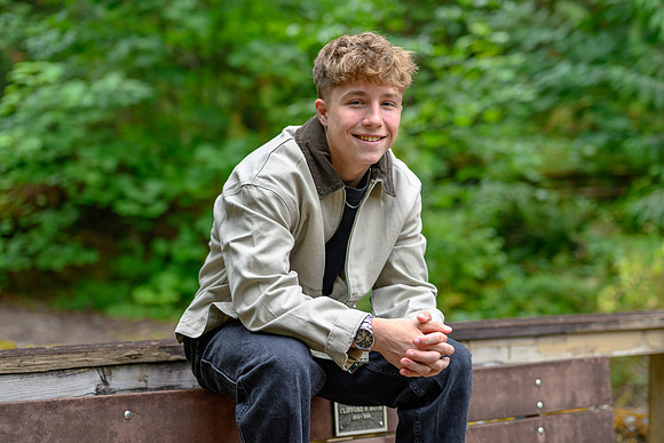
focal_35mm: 63
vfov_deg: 21.6
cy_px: 198
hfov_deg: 31.9
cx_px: 365
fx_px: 1161
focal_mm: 50
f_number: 2
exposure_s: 1/200
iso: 160
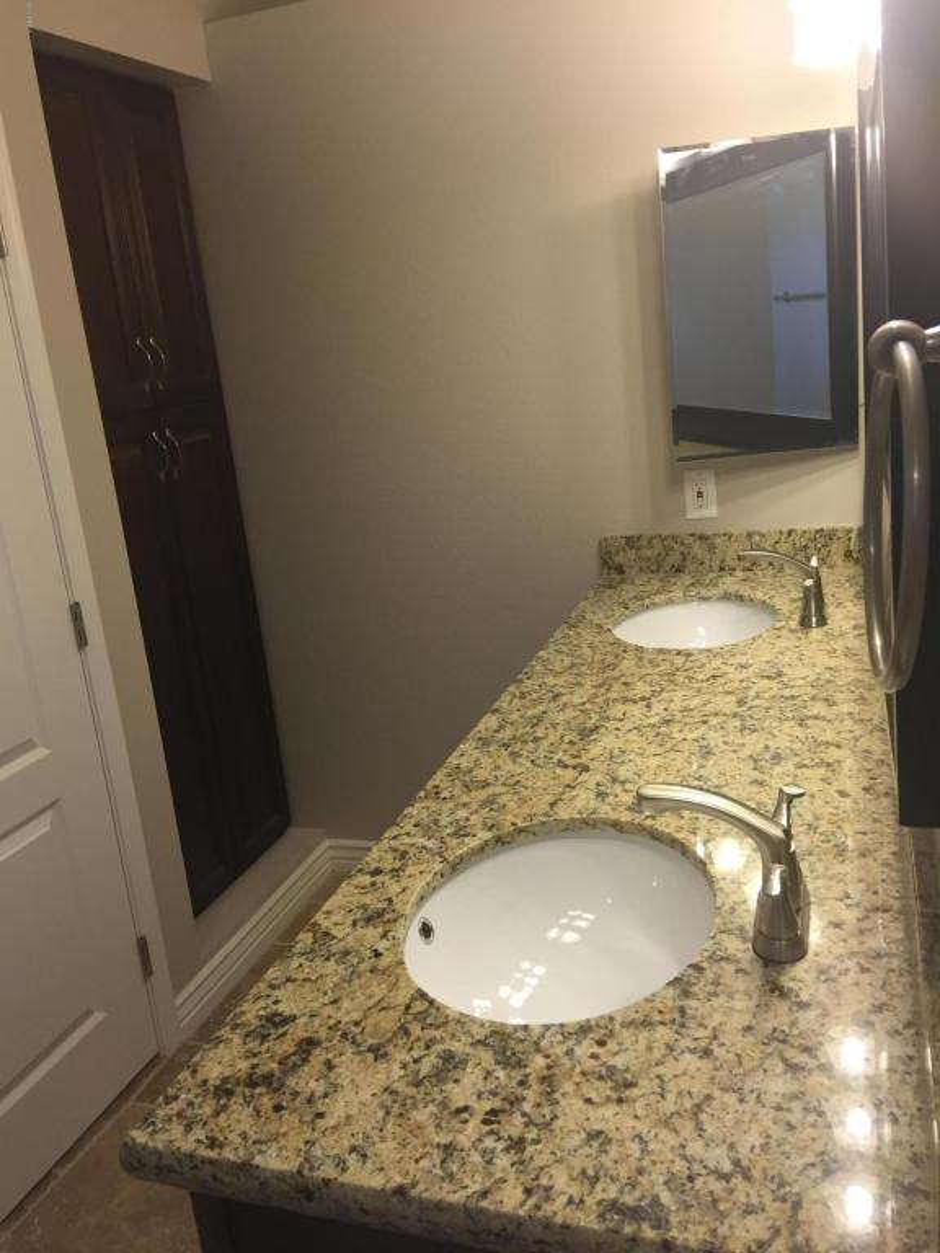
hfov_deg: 48.2
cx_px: 470
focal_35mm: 29
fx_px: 1050
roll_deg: +6.2
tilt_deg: -13.0
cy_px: 626
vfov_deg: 61.7
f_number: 2.2
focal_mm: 4.15
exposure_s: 1/33
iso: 40
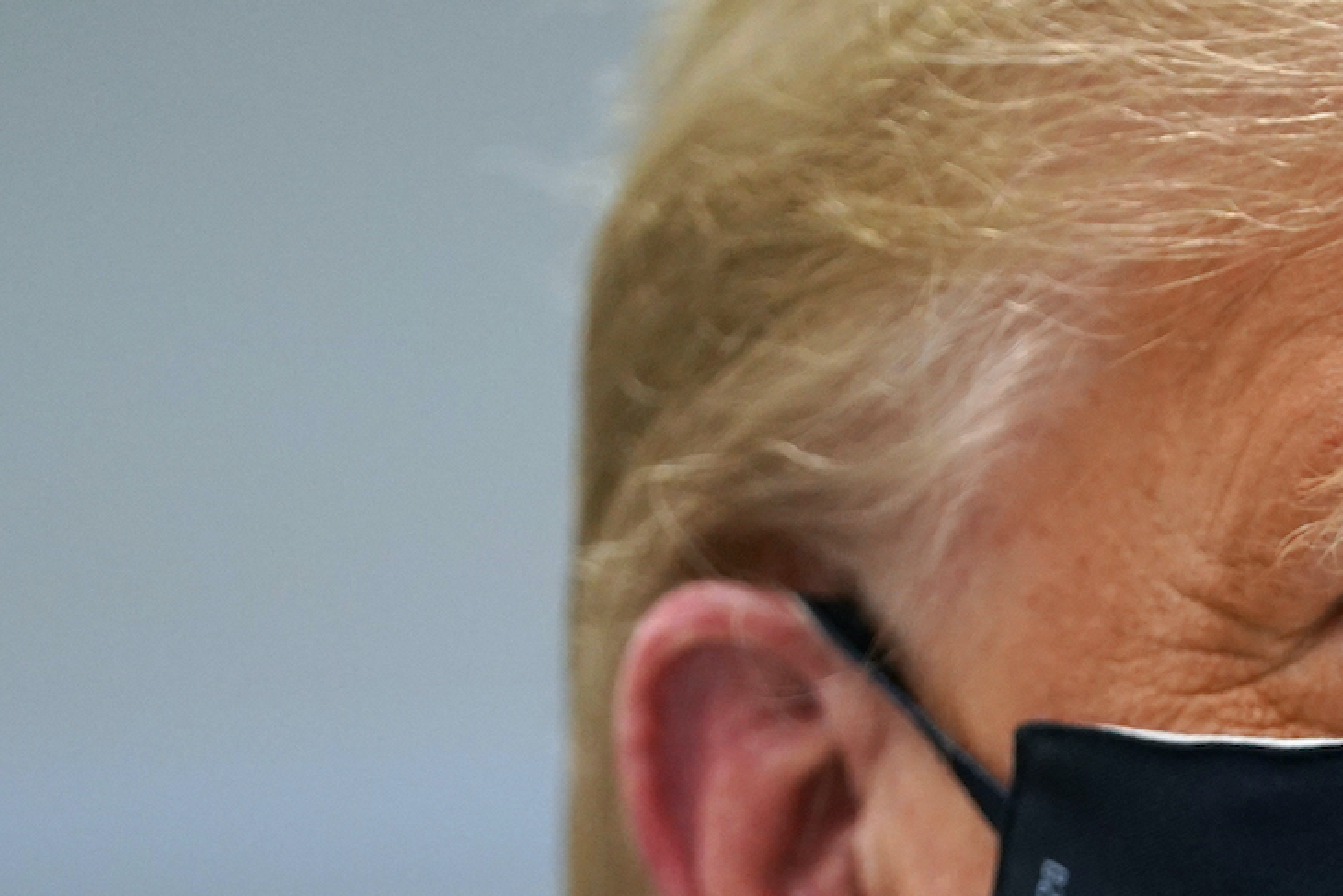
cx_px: 1207
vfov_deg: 2.8
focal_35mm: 486
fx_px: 18133
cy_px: 1132
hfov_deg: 4.2
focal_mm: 155
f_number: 2.8
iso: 2000
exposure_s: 1/800
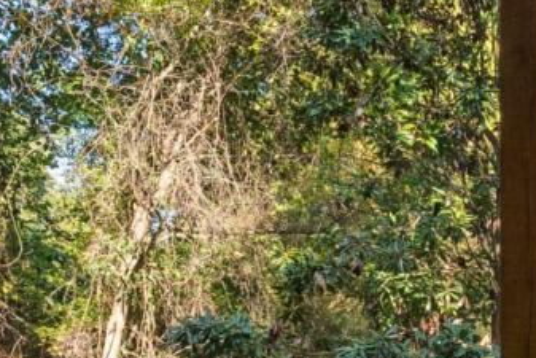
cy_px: 369
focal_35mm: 57
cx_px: 441
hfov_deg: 33.8
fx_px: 849
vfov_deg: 22.7
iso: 1250
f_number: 6.3
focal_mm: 16
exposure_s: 1/400
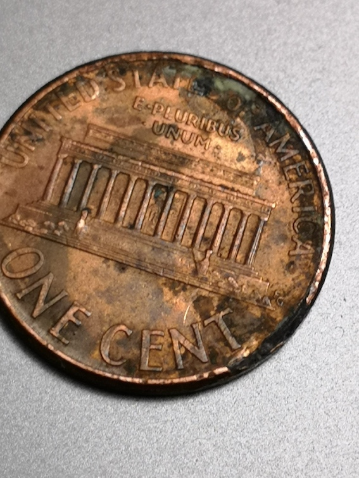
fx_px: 1853
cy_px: 239
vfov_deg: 14.7
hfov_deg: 11.1
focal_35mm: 134
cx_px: 180
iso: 125
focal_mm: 5.58
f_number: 1.8
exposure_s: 1/50
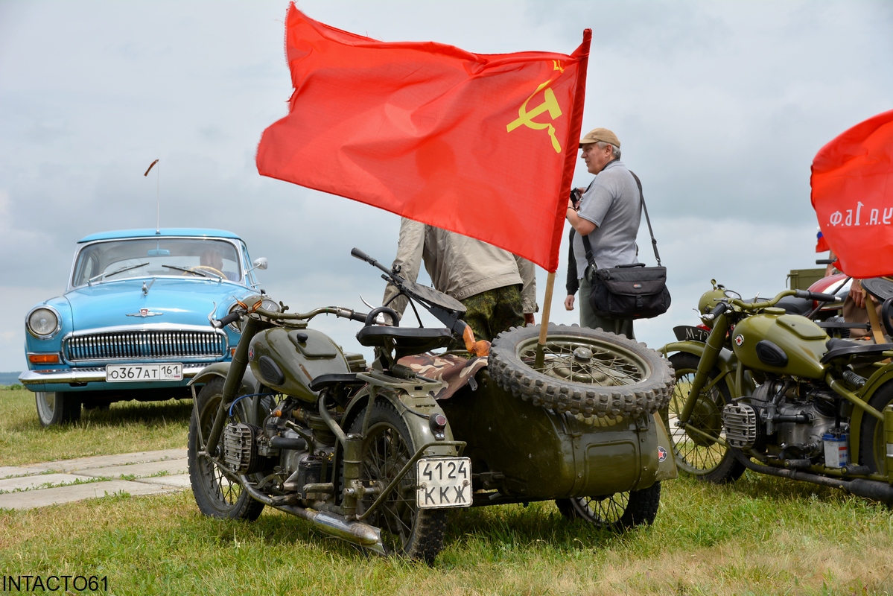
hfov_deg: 26.0
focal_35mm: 78
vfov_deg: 17.5
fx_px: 1935
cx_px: 446
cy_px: 298
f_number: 9
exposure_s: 1/320
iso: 100
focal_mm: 52
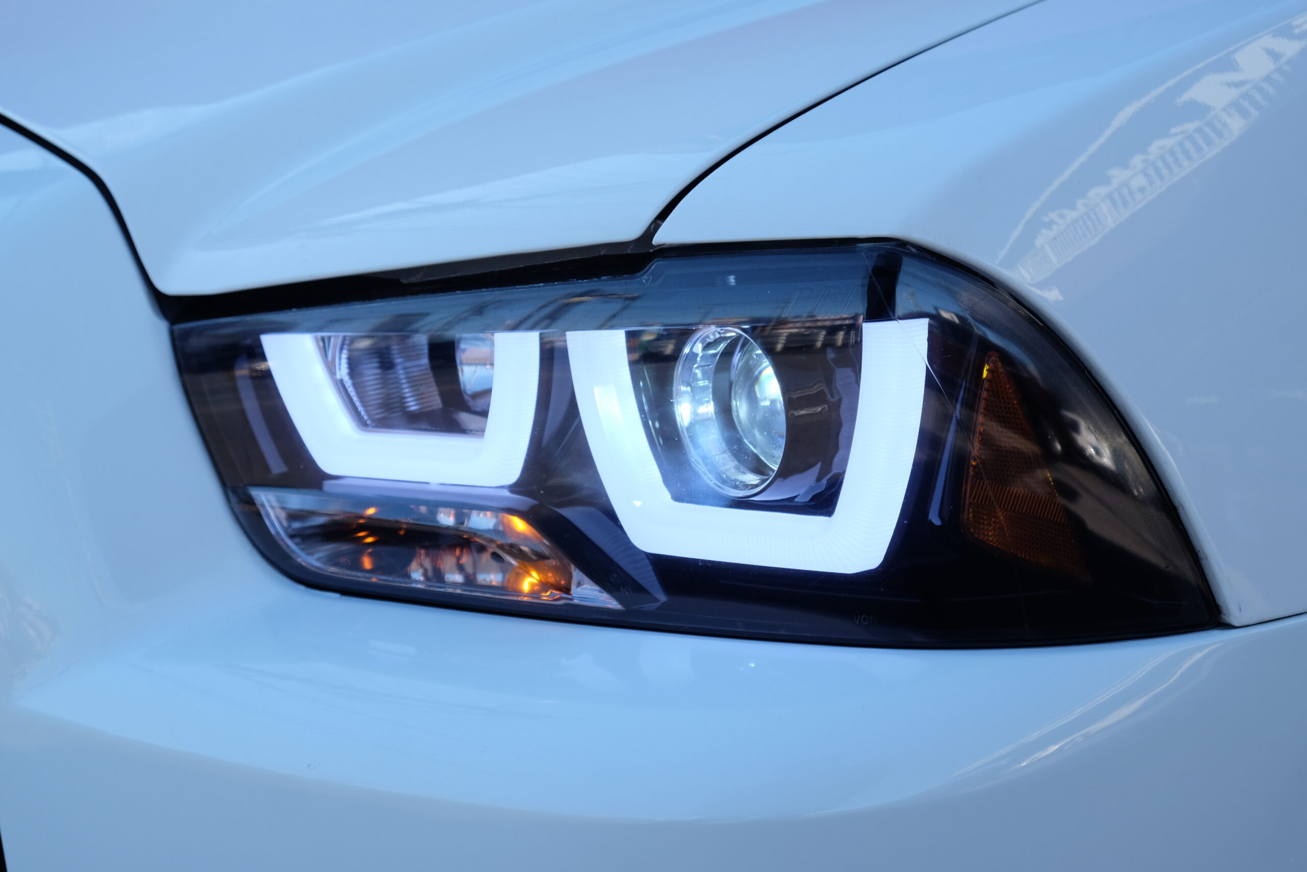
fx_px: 1852
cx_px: 654
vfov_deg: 26.5
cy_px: 436
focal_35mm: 51
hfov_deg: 38.9
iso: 400
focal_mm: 34.3
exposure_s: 1/340
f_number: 5.6
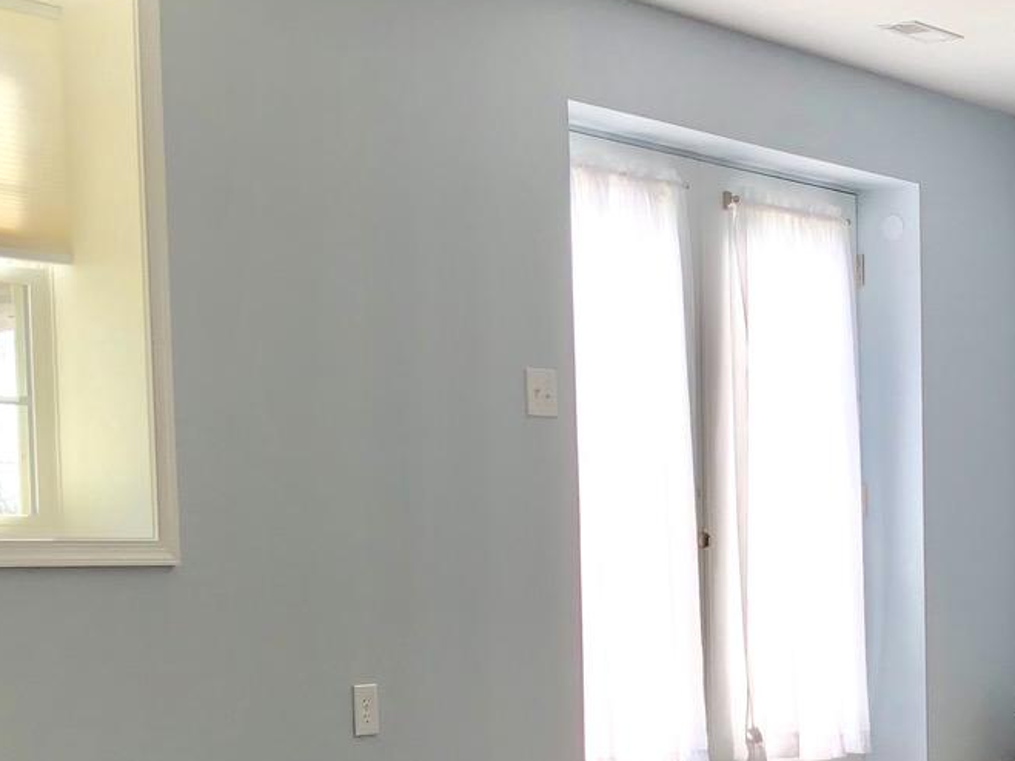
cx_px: 903
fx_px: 2551
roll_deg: +1.2
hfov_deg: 22.0
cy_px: 796
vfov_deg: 16.5
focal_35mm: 87
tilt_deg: -3.8
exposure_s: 1/120
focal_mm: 4
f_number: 1.8
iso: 32
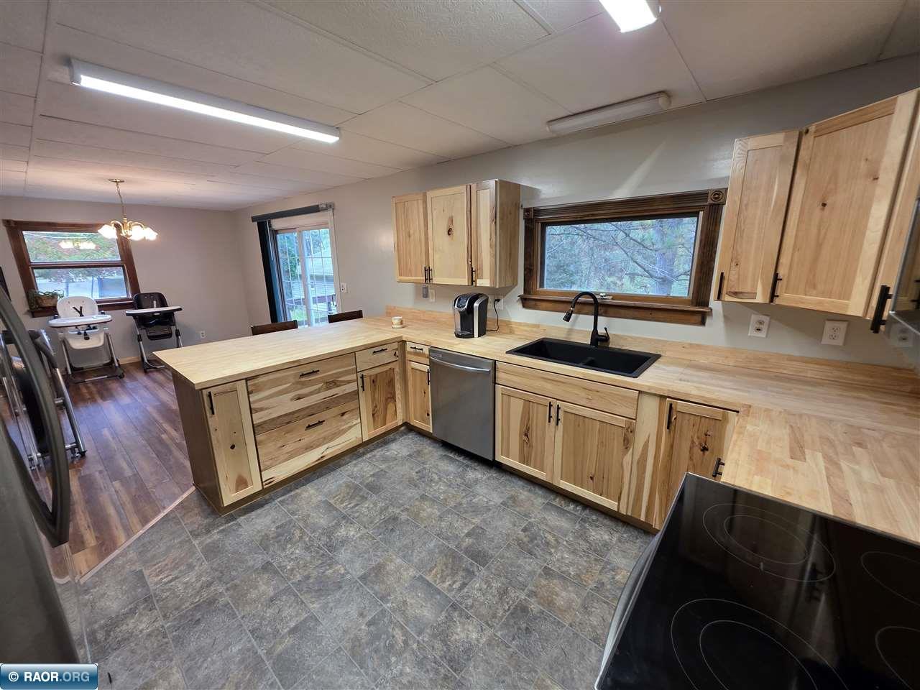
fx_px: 346
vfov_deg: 89.9
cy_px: 345
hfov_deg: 106.2
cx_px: 460
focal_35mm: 13
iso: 160
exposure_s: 1/60
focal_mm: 2.2
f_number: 1.9
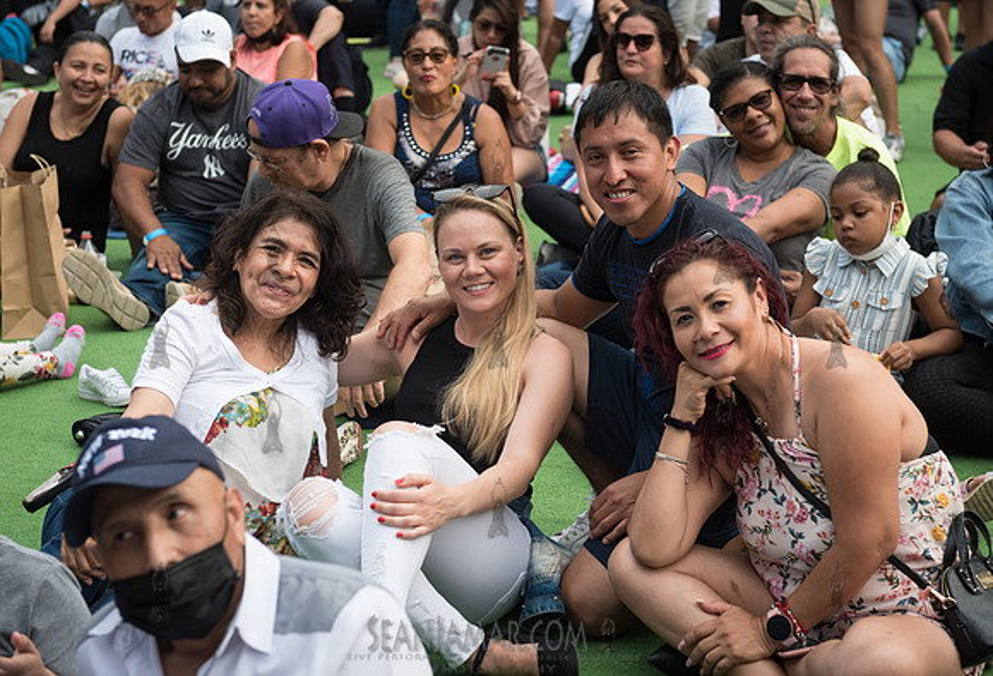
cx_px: 548
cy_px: 310
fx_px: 1889
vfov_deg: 20.3
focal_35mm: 68
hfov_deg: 29.4
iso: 500
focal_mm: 62
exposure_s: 1/640
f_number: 4.5
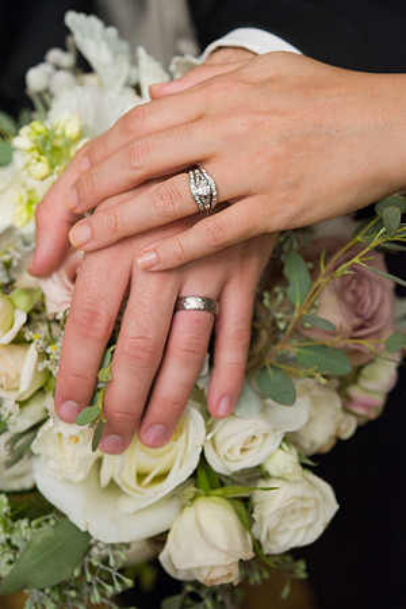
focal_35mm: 60
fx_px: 1015
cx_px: 203
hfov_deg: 22.6
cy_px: 304
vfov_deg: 33.4
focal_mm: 60
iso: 2000
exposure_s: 1/60
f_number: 5.6
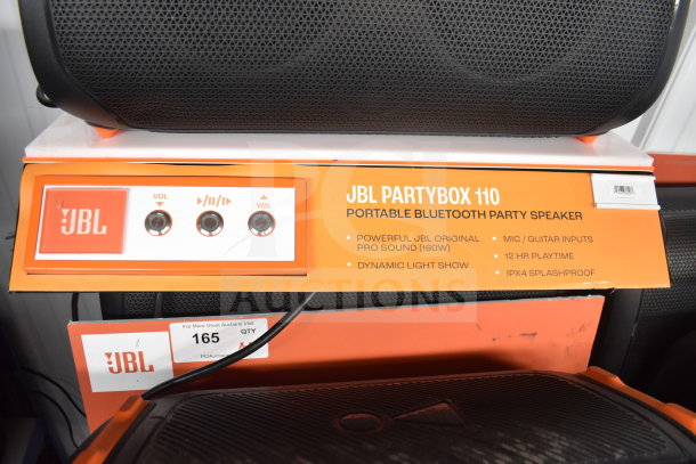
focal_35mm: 27
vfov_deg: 48.0
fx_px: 522
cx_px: 348
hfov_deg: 67.4
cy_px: 232
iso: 1100
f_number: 3.5
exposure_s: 1/30
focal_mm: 18
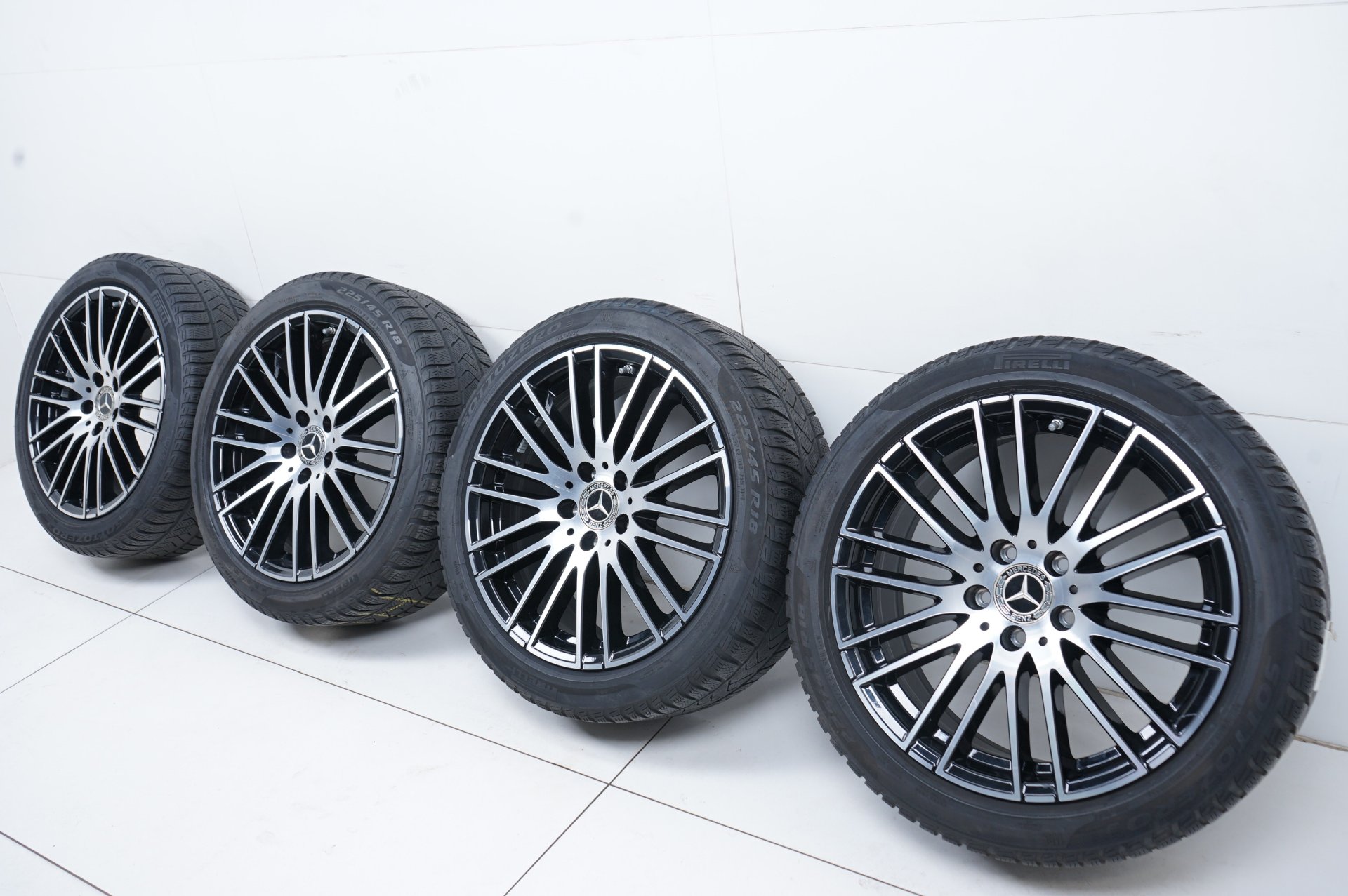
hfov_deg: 60.3
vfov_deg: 42.3
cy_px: 448
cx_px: 674
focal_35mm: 31
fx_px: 1160
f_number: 7.1
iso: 250
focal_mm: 31
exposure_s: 1/125
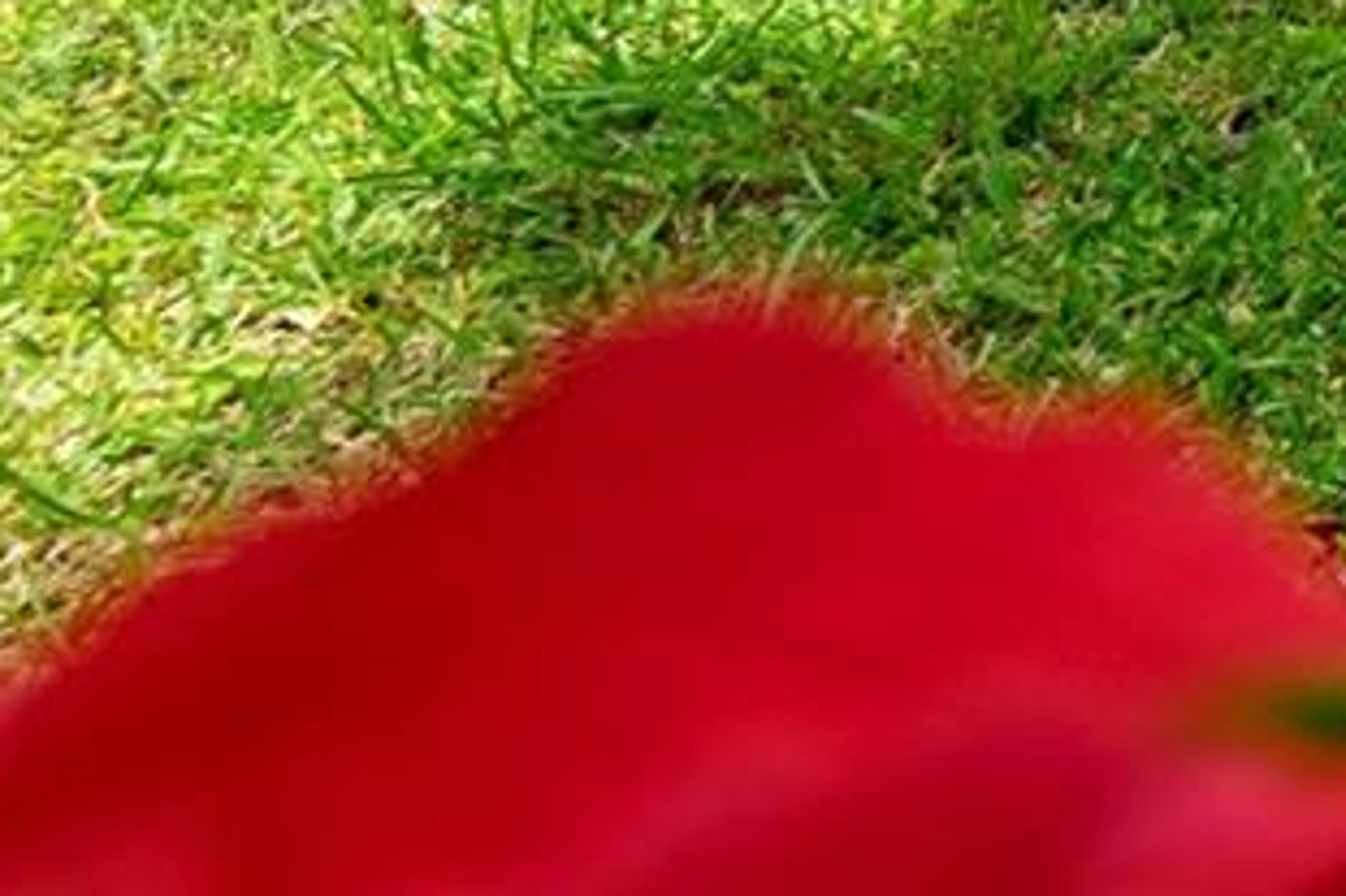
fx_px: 2690
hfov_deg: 14.2
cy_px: -1333
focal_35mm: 72
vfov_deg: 13.3
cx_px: 3415
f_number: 10
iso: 100
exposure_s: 1/100
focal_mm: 14
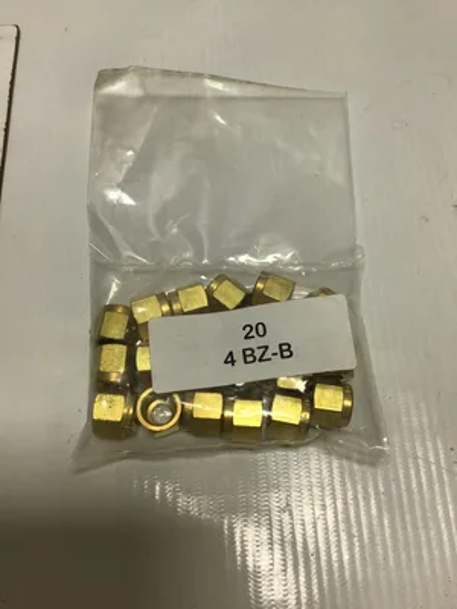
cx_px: 228
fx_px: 546
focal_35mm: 31
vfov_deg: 58.4
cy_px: 304
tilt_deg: -68.2
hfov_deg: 45.4
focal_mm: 3.3
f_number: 2.4
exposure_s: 1/392
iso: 25
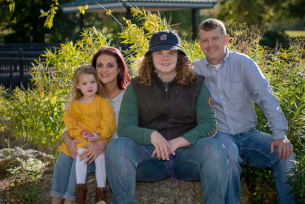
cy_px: 102
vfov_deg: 17.1
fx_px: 678
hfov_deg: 25.4
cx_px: 152
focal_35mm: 80
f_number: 5
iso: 640
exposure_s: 1/1000
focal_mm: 80
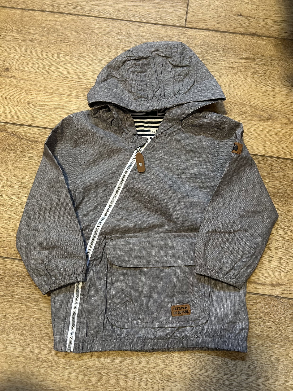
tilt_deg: -80.7
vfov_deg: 67.3
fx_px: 293
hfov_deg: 53.1
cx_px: 146
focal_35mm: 26
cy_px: 196
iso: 160
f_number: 1.5
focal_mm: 5.7
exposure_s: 1/50
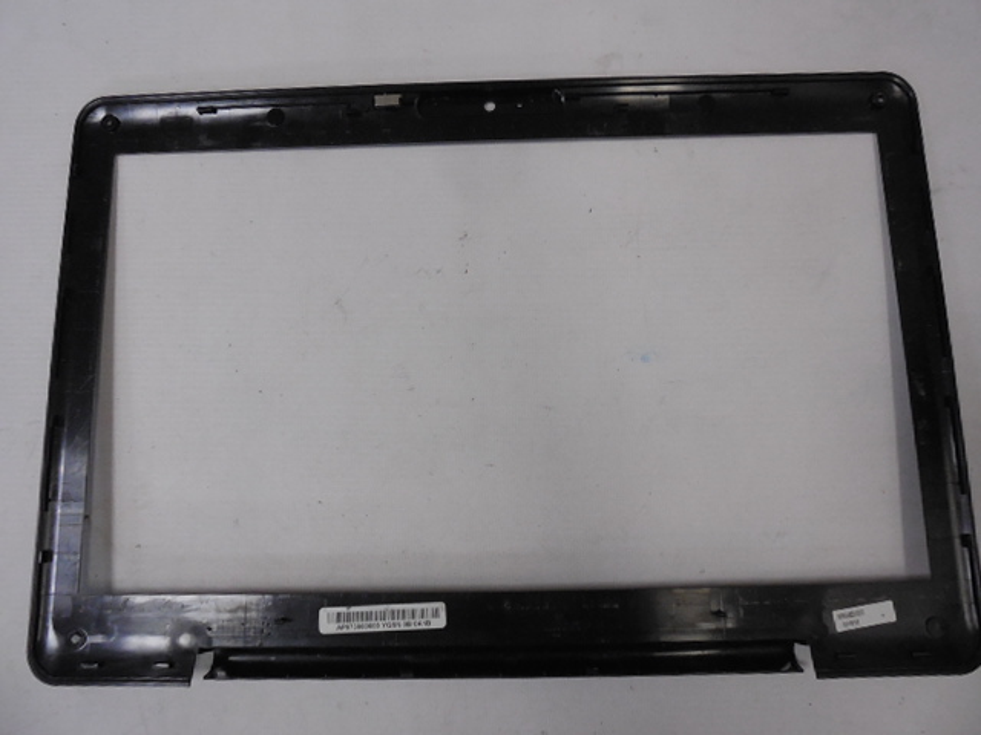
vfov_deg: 53.1
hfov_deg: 67.3
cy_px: 368
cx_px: 490
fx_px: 737
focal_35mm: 26
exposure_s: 1/125
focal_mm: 4.6
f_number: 3.5
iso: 800
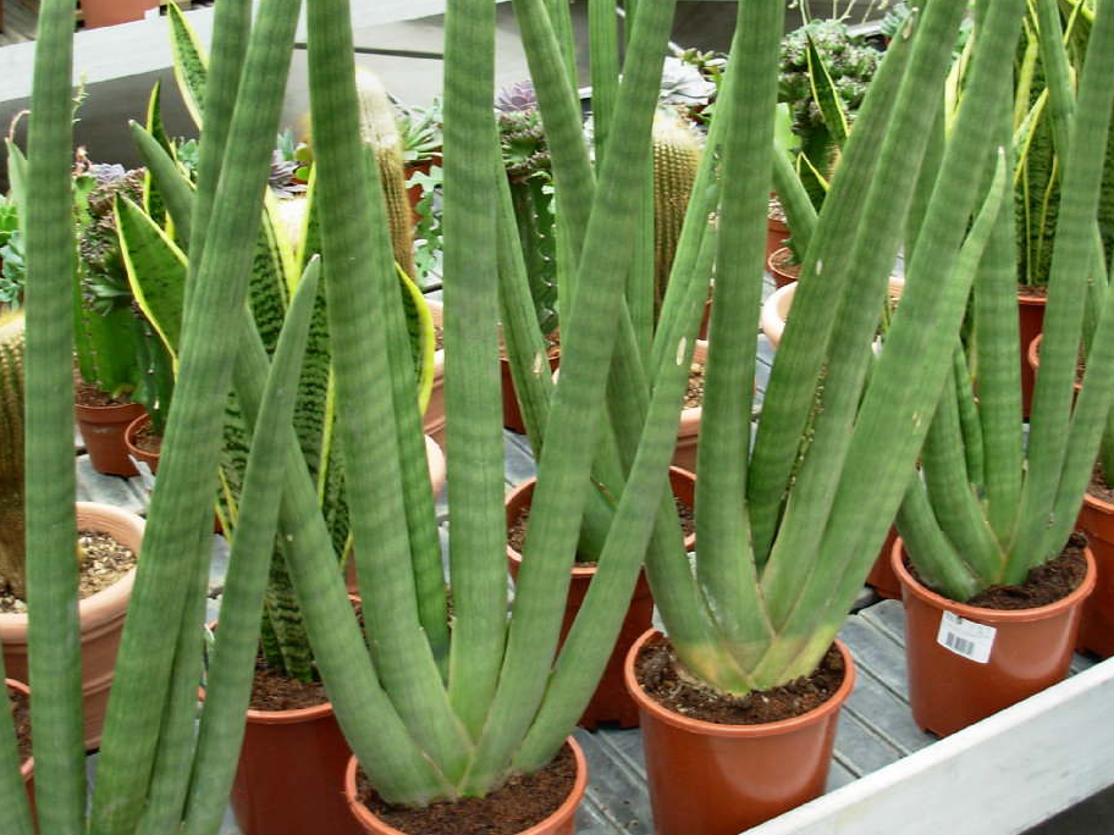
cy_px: 309
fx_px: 1609
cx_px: 610
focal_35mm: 50
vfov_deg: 29.0
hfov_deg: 38.2
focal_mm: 6.3
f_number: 2.9
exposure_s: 1/14.7
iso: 50
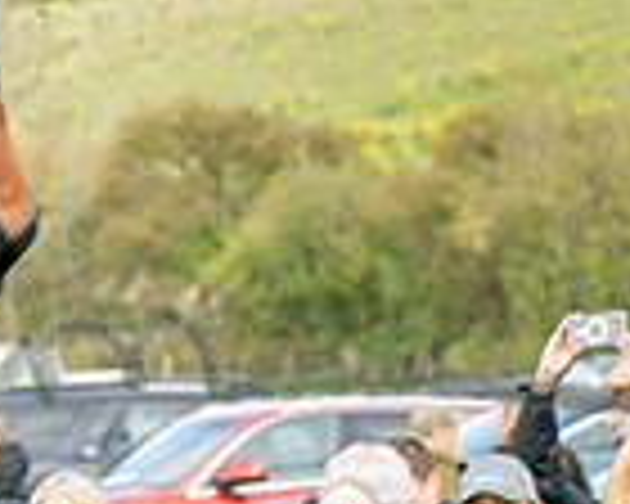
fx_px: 12026
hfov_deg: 3.0
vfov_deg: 2.4
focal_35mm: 645
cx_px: -988
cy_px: 488
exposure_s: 1/1250
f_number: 4.5
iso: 400
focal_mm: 70
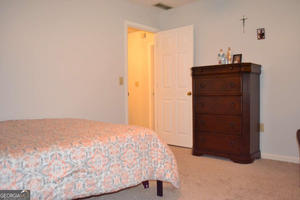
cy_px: 100
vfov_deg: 43.6
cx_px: 150
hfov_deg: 61.9
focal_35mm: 30
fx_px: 250
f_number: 3.8
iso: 3200
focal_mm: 20
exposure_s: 1/60
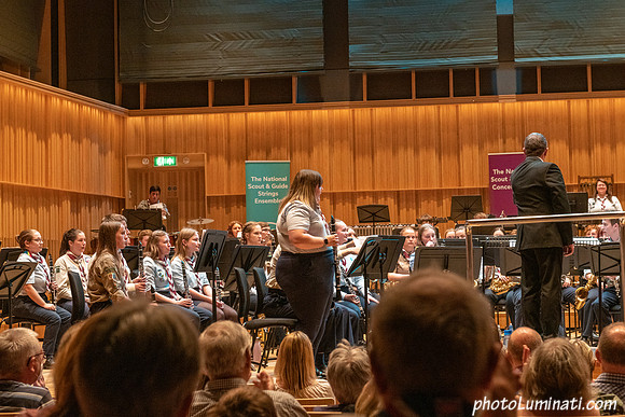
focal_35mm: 73
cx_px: 312
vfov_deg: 18.7
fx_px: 1267
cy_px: 208
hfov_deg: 27.7
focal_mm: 70
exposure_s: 1/125
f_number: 6.3
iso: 2000
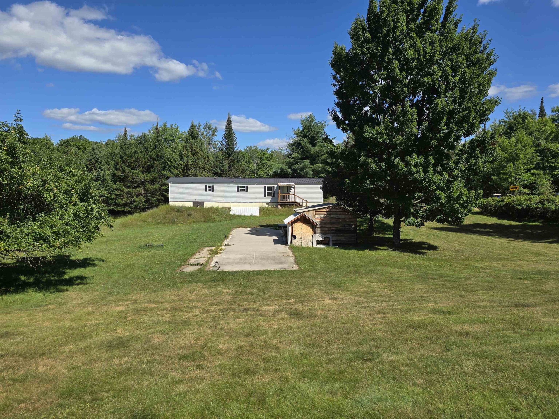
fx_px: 371
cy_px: 210
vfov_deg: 58.9
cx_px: 280
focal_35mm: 23
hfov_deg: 73.9
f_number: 1.7
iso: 12
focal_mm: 6.3
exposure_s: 1/968
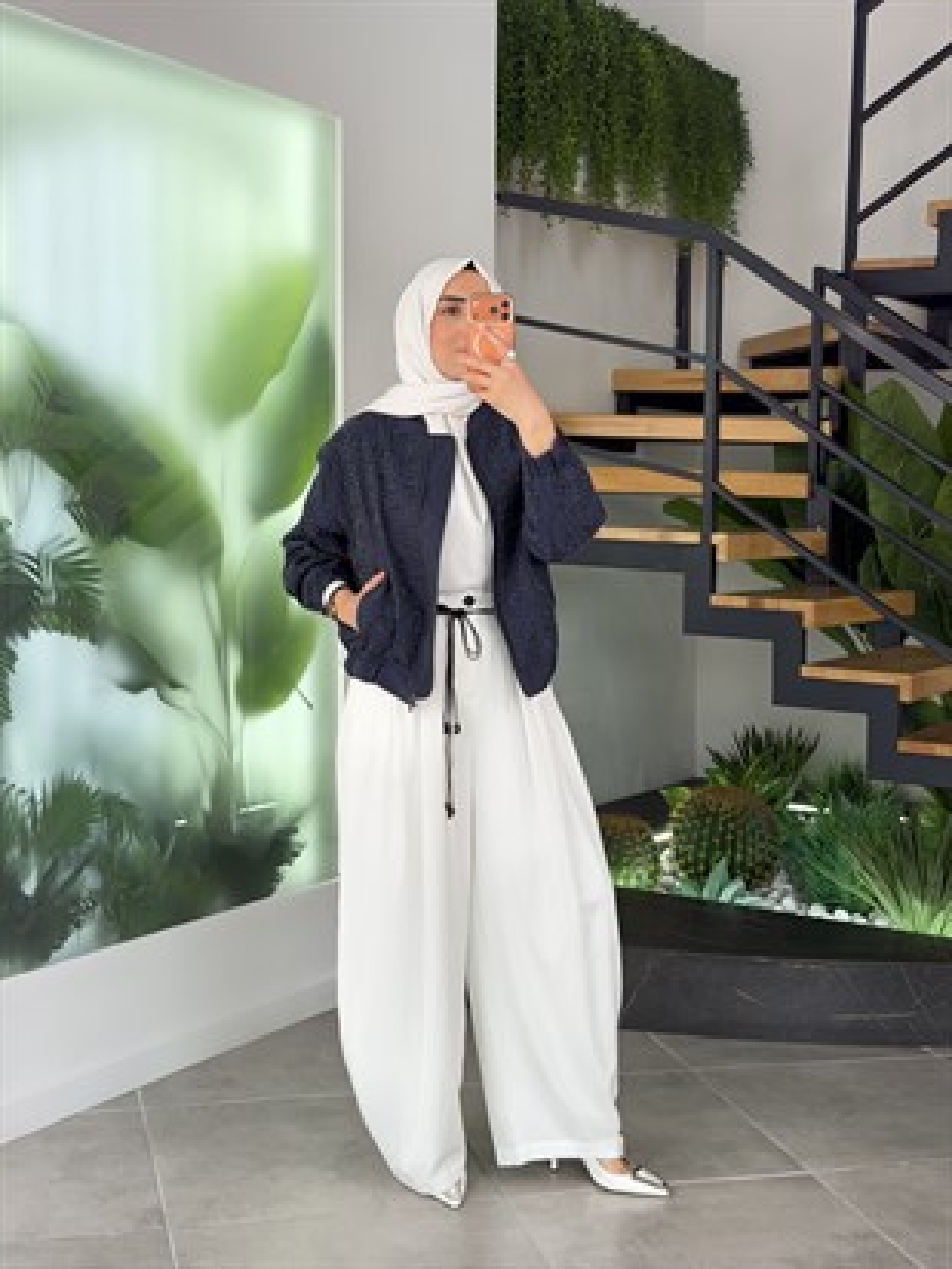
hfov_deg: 30.3
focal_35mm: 48
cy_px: 634
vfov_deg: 39.6
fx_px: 1759
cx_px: 476
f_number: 1.78
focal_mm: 6.76
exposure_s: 1/229
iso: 50
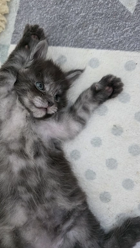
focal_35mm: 26
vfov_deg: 71.9
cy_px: 120
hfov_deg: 43.9
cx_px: 50
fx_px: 172
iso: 1250
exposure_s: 1/101
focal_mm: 6.3
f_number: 1.7
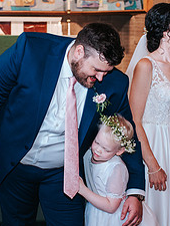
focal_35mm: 102
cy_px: 127
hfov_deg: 14.5
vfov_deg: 19.3
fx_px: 669
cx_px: 80
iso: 1000
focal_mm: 35
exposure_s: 1/125
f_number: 3.2
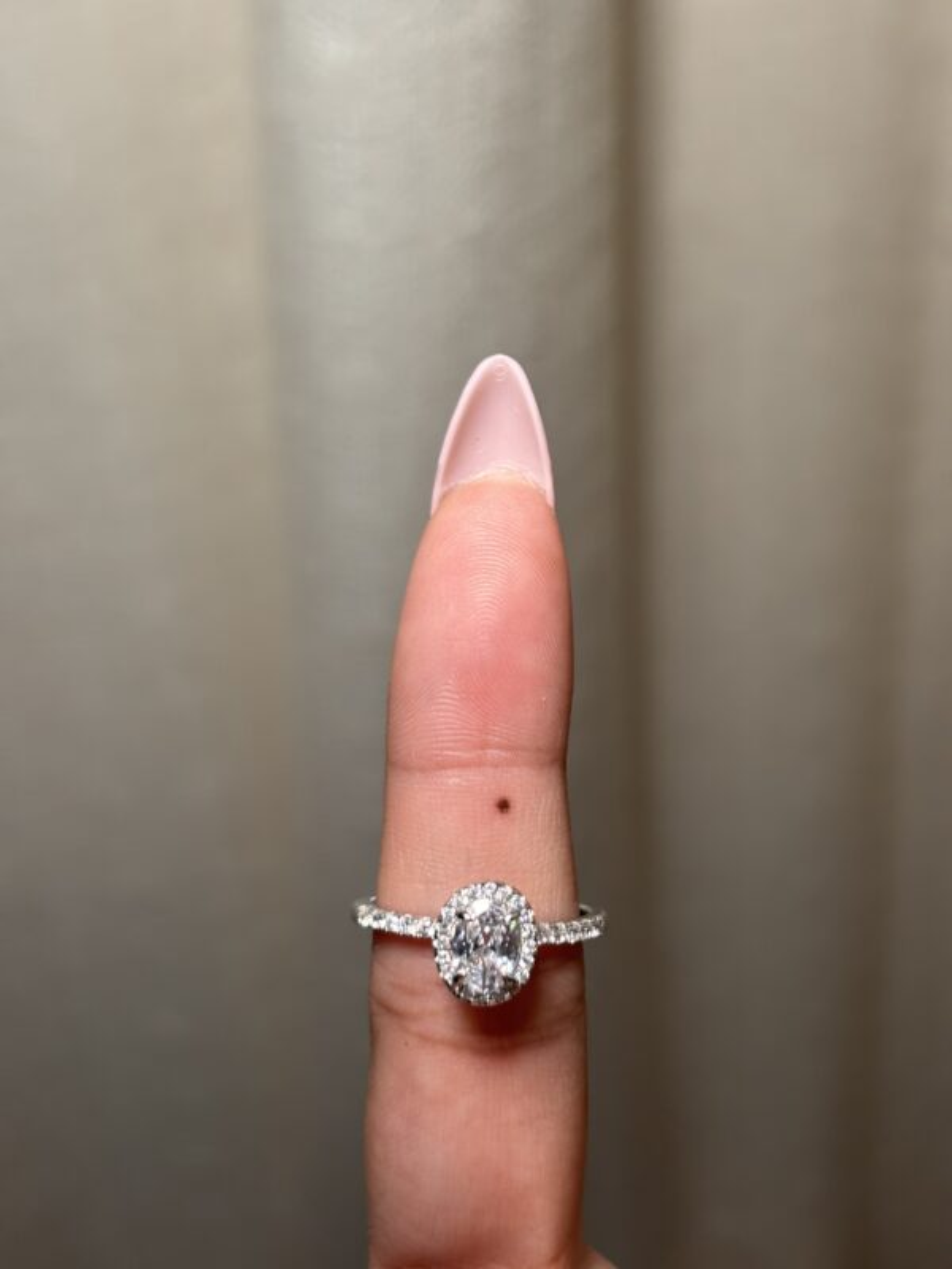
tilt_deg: -39.2
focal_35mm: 52
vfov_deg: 36.8
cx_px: 476
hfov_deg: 28.0
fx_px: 1907
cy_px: 634
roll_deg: +4.6
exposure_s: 1/100
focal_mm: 5.96
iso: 50
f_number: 1.6
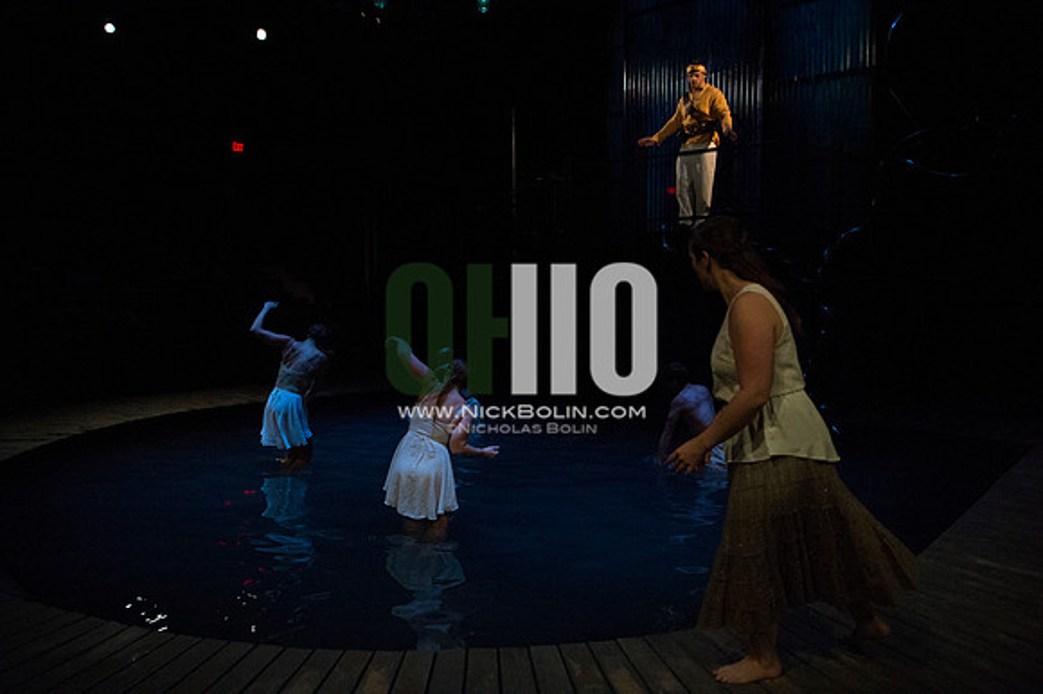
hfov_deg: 69.4
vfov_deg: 49.5
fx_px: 753
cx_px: 522
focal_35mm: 26
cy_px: 347
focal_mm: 26
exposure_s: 1/500
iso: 12800
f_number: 2.8
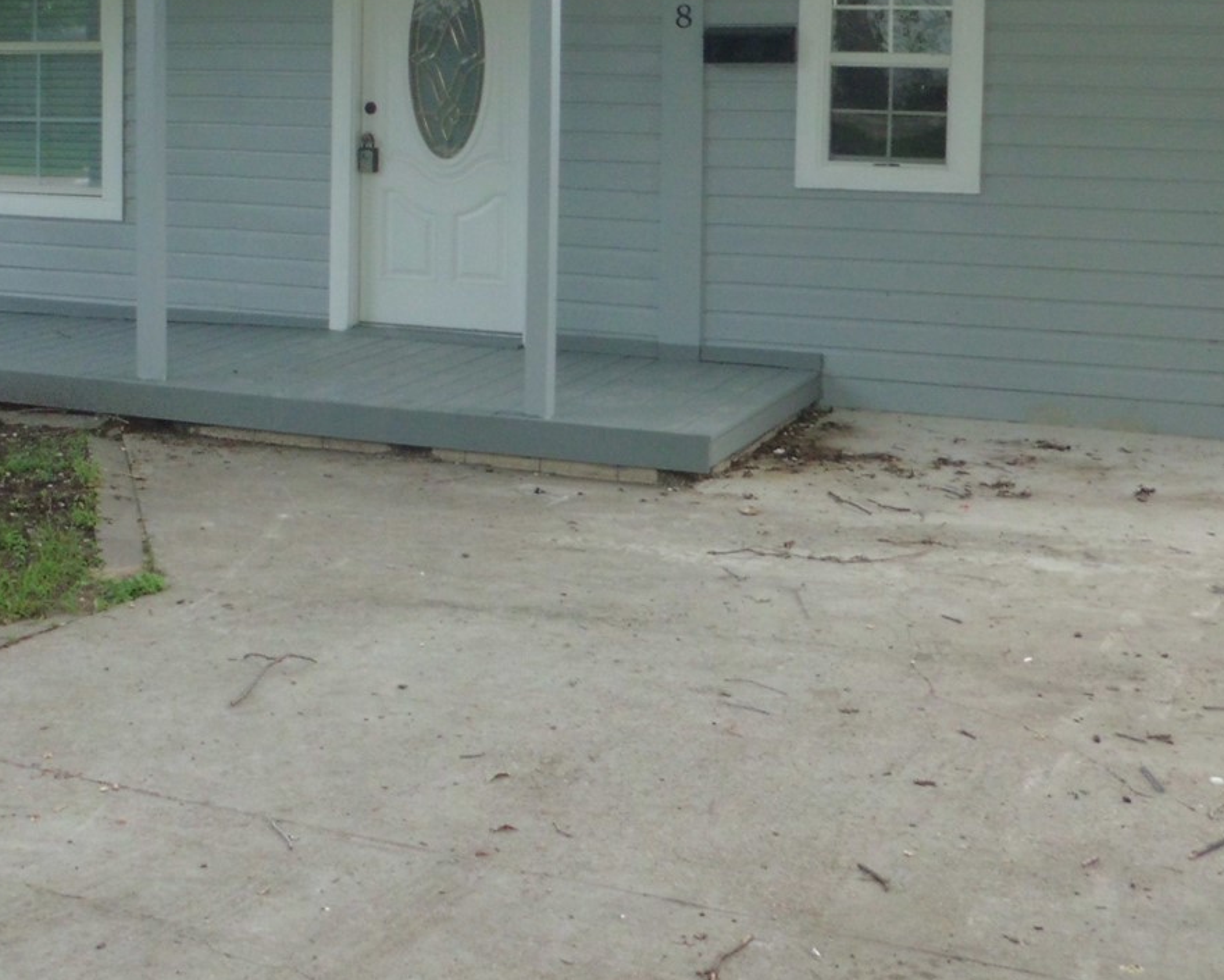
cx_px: 320
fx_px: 2138
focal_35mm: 59
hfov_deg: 31.4
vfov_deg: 25.4
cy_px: 207
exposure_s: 1/80
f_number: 3.2
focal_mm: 4.6
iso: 100
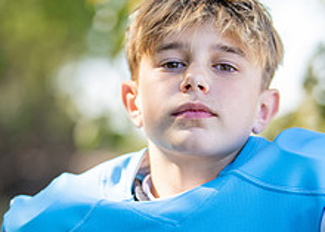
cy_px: 227
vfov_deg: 9.8
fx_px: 1338
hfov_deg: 13.8
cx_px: 215
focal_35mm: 145
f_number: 1.2
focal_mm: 50
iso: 100
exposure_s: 1/1250
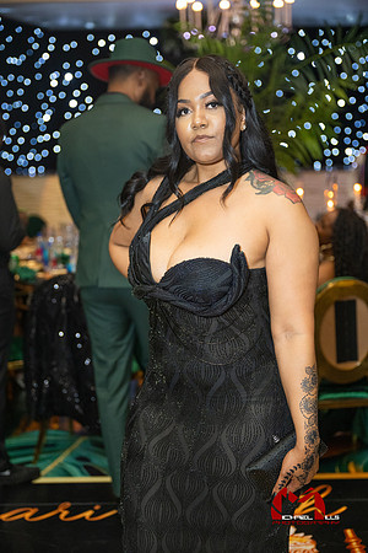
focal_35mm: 53
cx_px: 184
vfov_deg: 37.5
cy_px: 276
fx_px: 813
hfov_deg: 25.5
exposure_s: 1/125
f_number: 2.8
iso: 3200
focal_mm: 53
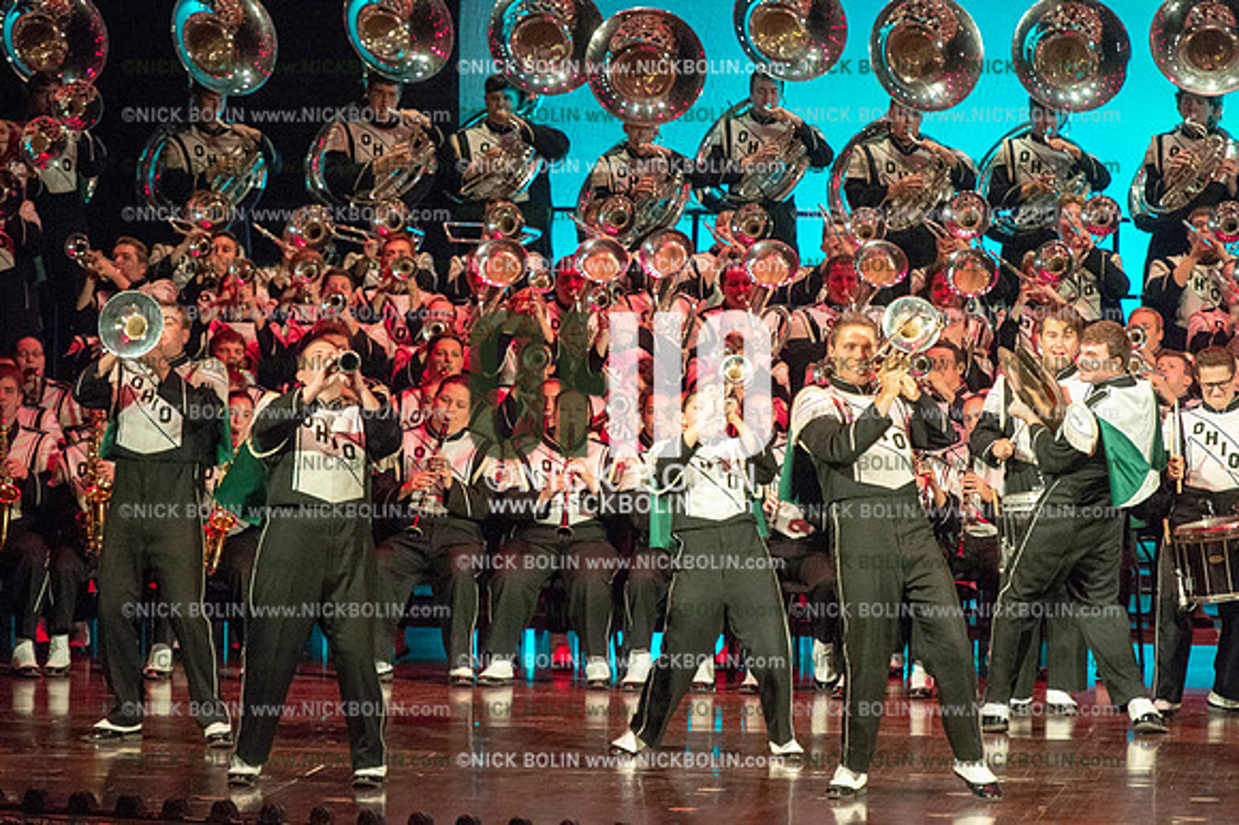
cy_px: 412
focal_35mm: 220
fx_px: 7567
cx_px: 620
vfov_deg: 6.2
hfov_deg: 9.4
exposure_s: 1/320
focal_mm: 220
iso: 8000
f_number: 5.6
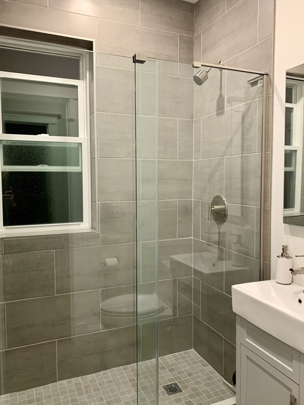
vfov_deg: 67.3
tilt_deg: -3.4
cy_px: 202
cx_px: 152
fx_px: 304
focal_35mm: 26
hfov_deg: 53.1
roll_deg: -1.5
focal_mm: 4.25
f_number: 1.8
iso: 200
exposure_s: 1/60
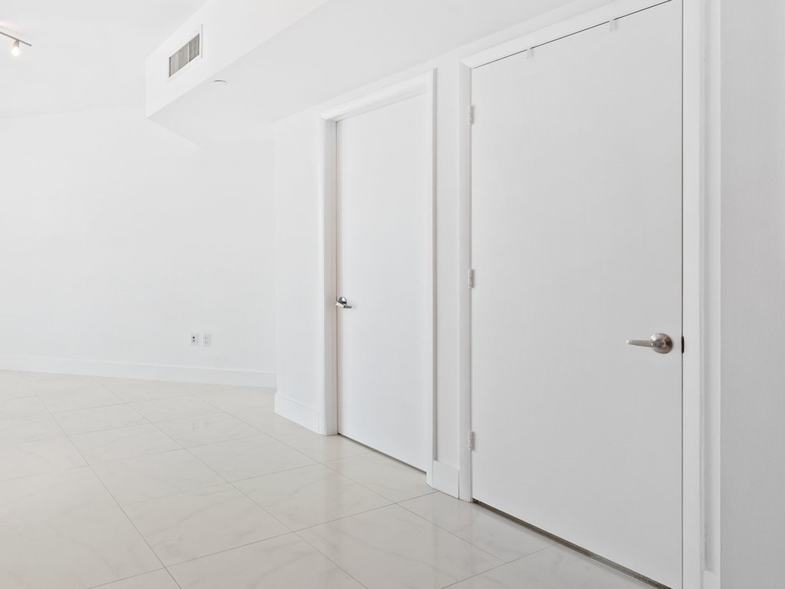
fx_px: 544
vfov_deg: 56.5
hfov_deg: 67.6
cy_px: 244
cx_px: 209
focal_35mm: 24
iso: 250
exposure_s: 1/15
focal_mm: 15
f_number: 8
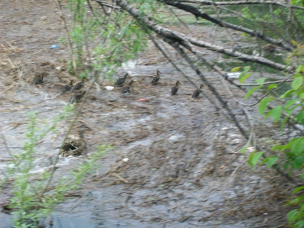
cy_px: 114
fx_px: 720
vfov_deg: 18.0
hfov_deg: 23.8
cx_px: 152
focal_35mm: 82
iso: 160
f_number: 4.3
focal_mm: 14.7
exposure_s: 1/30
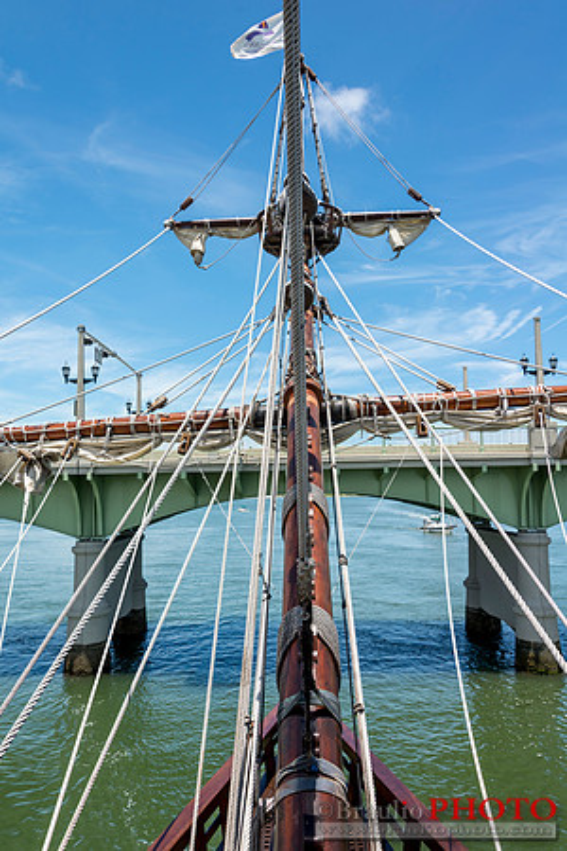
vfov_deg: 65.5
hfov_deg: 46.4
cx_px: 284
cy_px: 426
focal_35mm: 28
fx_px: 661
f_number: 8
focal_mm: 28
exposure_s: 1/250
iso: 110
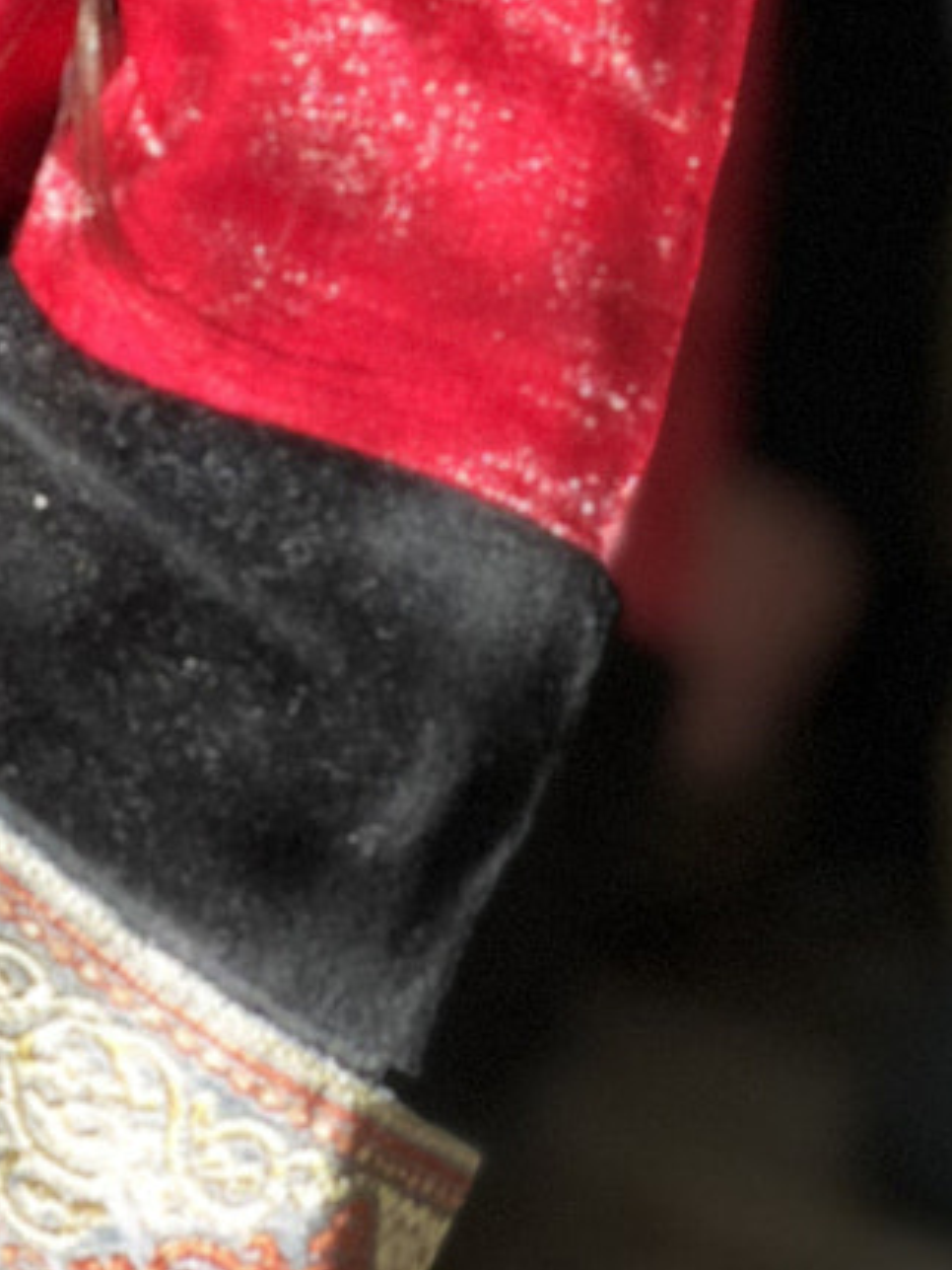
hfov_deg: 7.5
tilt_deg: -6.1
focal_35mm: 194
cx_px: -701
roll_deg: -0.5
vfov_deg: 9.6
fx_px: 7110
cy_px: -1075
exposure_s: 1/50
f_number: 2.4
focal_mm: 6
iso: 25
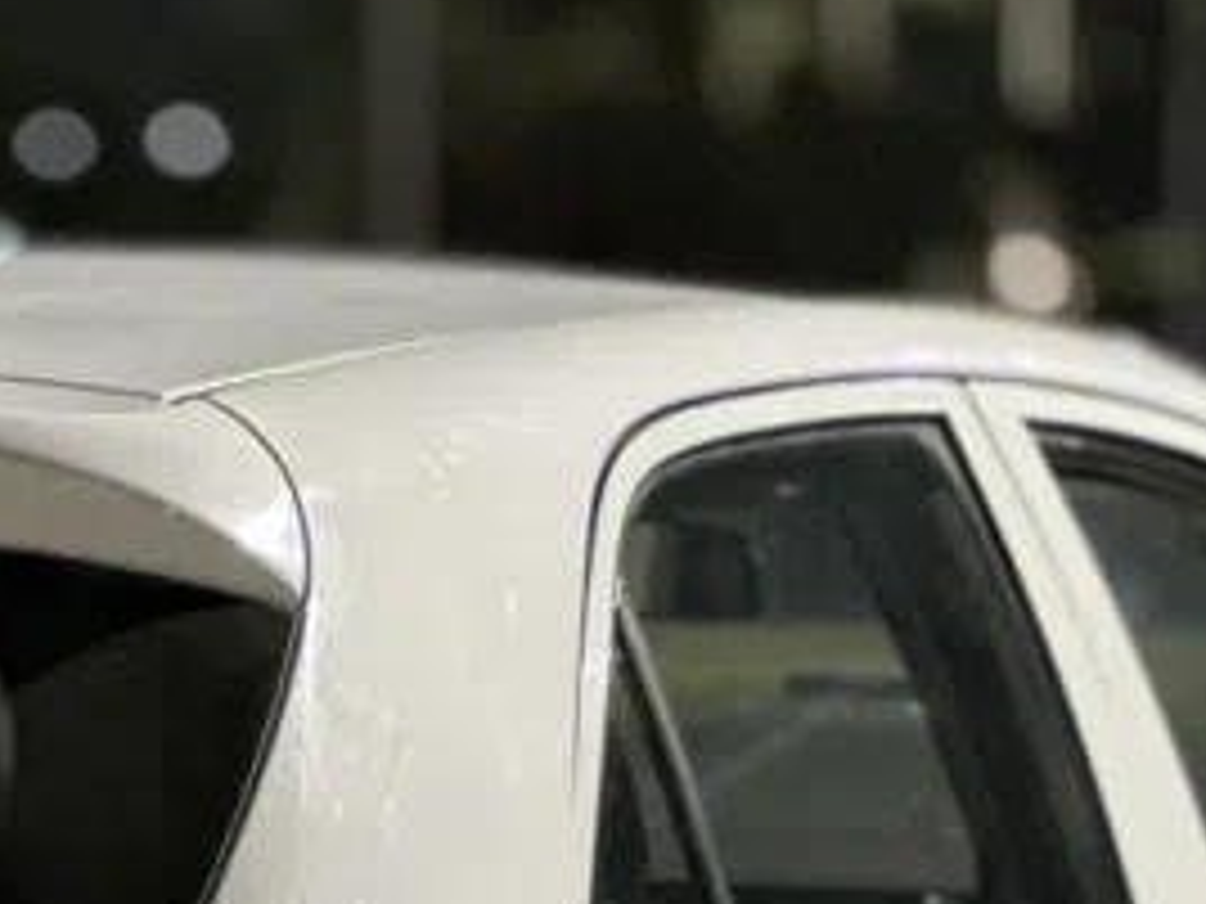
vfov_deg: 5.0
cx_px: -90
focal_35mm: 294
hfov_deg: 6.7
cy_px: 1511
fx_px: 10243
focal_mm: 9
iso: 400
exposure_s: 1/20
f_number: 2.8
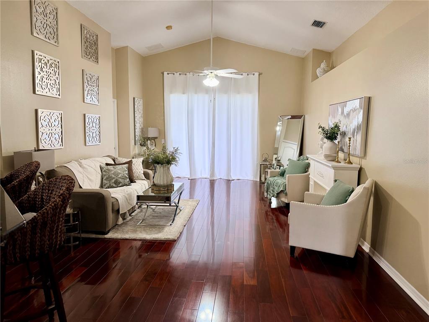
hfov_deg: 71.6
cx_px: 214
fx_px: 297
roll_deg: -1.4
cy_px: 161
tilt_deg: -7.6
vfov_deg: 56.8
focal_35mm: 24
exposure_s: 1/60
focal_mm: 6.76
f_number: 1.78
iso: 200
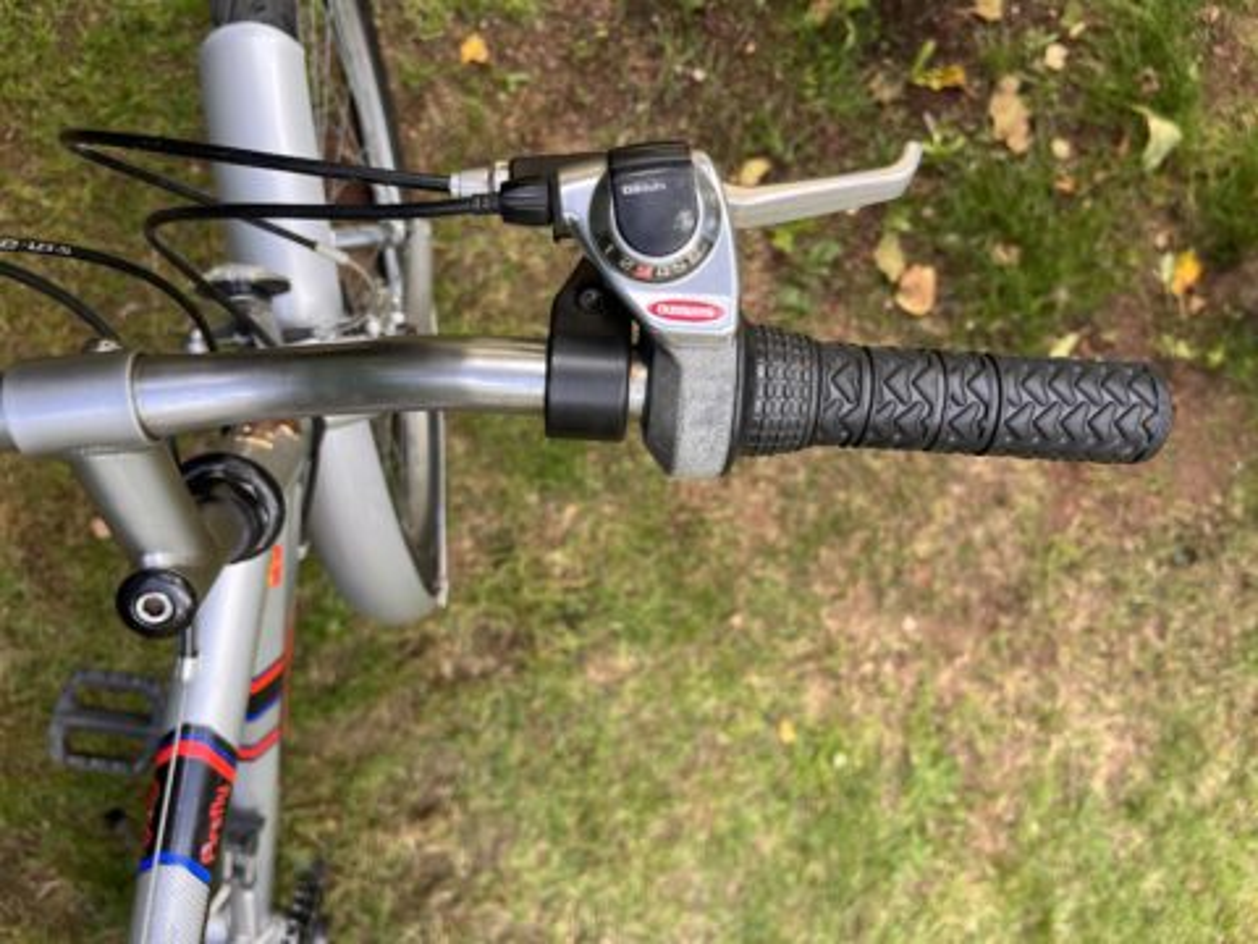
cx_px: 629
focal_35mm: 26
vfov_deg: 53.1
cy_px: 472
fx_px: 945
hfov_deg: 67.3
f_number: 1.6
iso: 32
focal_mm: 5.1
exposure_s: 1/122
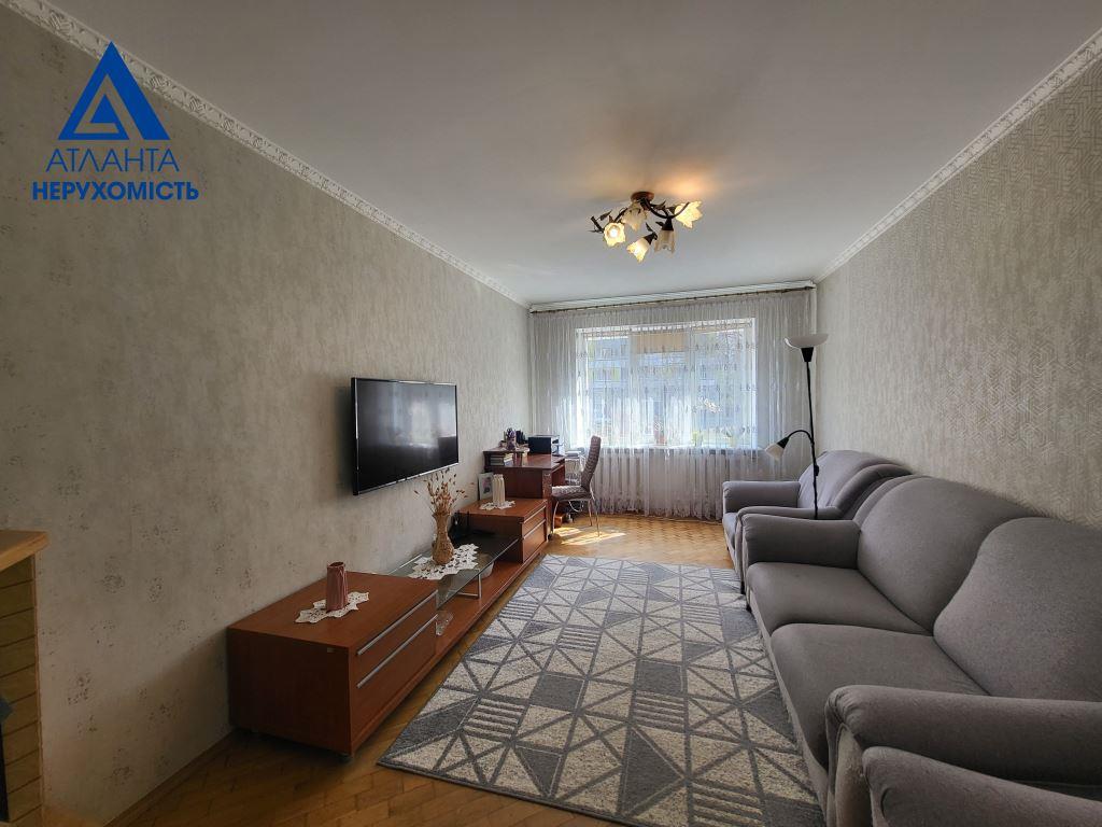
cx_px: 551
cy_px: 414
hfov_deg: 106.2
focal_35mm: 13
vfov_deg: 89.9
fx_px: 414
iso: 40
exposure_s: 1/50
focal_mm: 1.74
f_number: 2.2
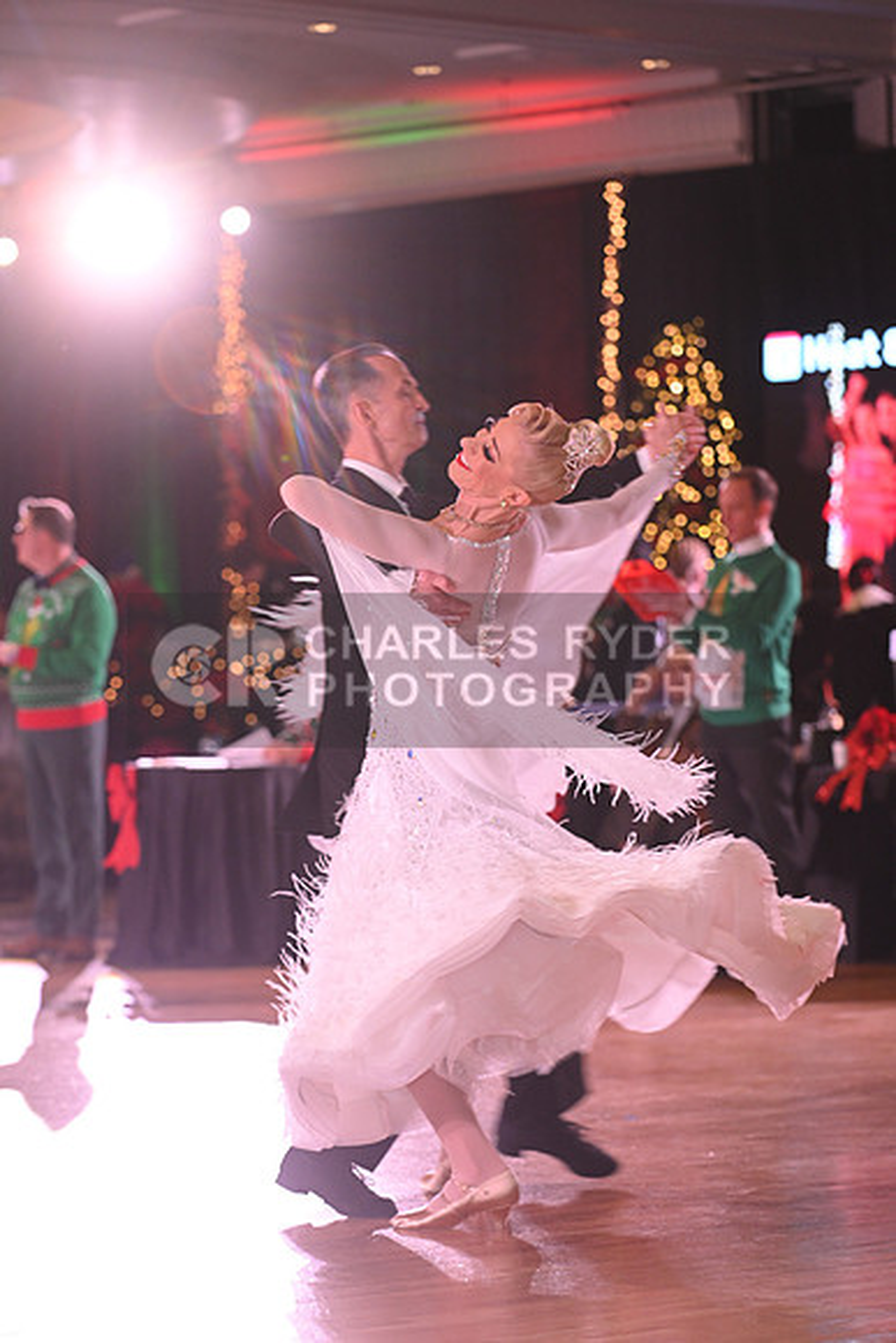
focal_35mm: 135
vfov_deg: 15.2
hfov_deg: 10.2
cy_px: 672
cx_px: 448
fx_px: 5037
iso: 2000
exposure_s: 1/200
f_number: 4.5
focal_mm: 135
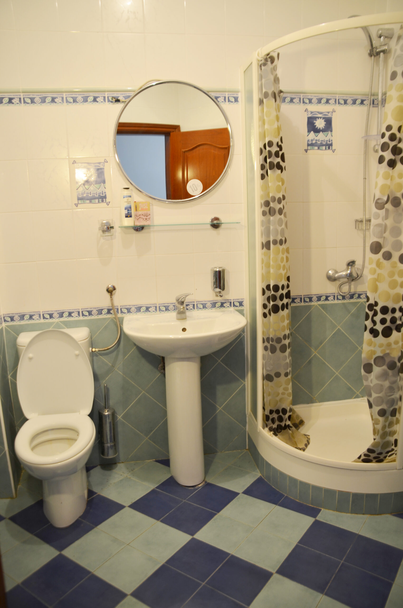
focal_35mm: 27
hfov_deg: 47.7
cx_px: 202
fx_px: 455
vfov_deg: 67.5
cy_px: 304
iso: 125
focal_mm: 18
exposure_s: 1/10
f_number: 3.5
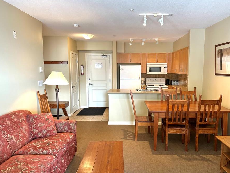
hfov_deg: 63.4
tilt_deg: -5.9
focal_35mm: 28
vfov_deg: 49.7
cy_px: 90
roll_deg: +0.1
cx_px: 124
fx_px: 186
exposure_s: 1/60
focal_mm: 6.86
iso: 125
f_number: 1.78
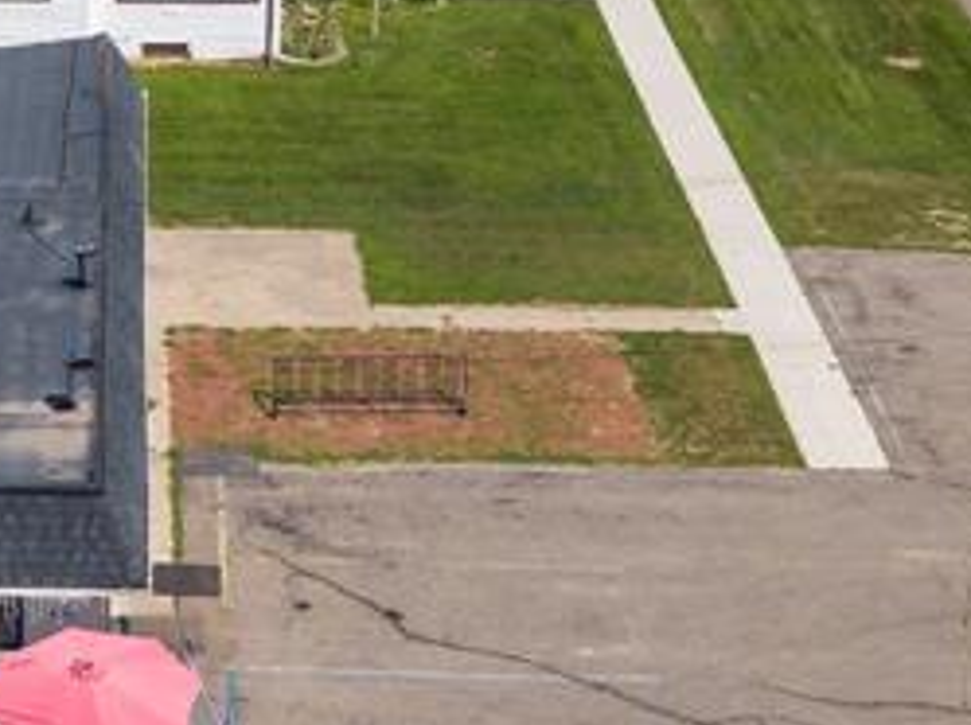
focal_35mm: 107
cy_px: 357
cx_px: 187
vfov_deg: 13.8
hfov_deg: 18.2
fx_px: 2997
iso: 100
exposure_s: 1/1250
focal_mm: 4.73
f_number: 2.2
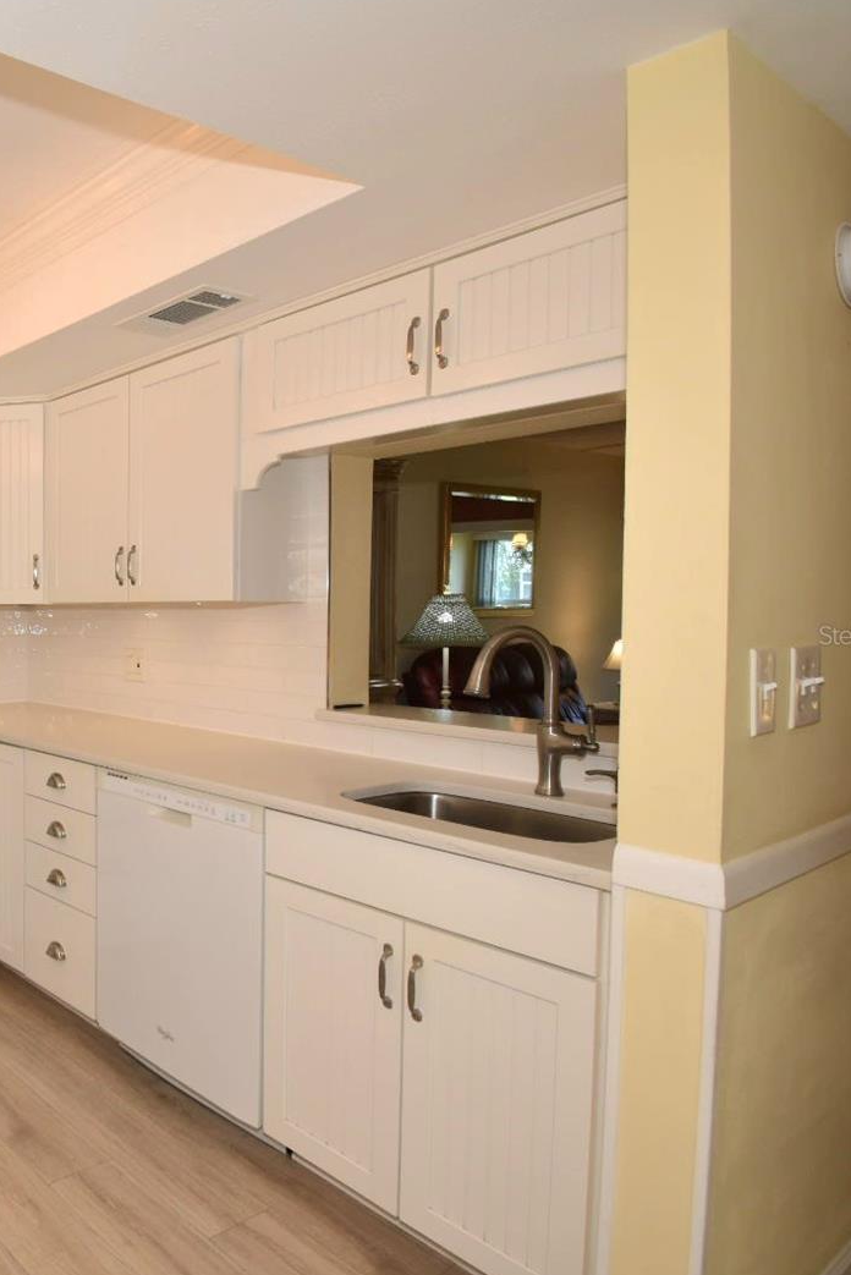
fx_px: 815
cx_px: -45
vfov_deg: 76.1
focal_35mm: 23
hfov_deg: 44.5
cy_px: 634
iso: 400
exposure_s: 1/125
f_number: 5.6
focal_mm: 10
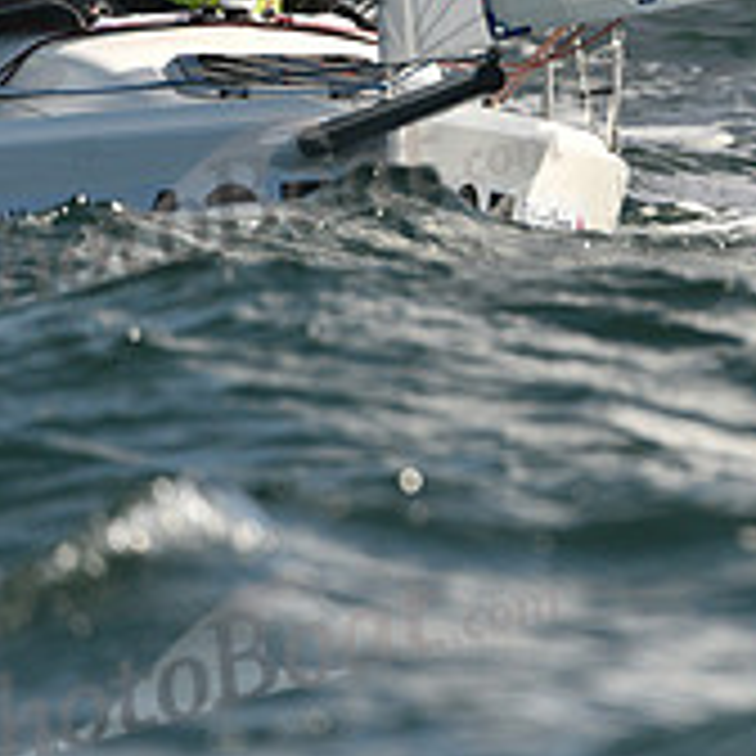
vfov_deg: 1.5
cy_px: -88
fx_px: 29033
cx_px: 796
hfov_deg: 1.5
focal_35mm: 1175
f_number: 5.6
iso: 250
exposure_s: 1/1600
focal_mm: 400
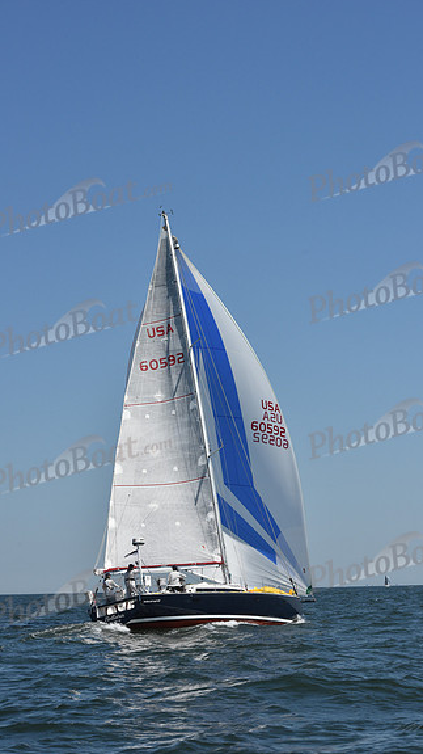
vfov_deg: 28.6
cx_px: 240
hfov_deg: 16.3
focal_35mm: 74
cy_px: 376
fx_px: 1477
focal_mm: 70
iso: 250
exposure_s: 1/1250
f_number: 10
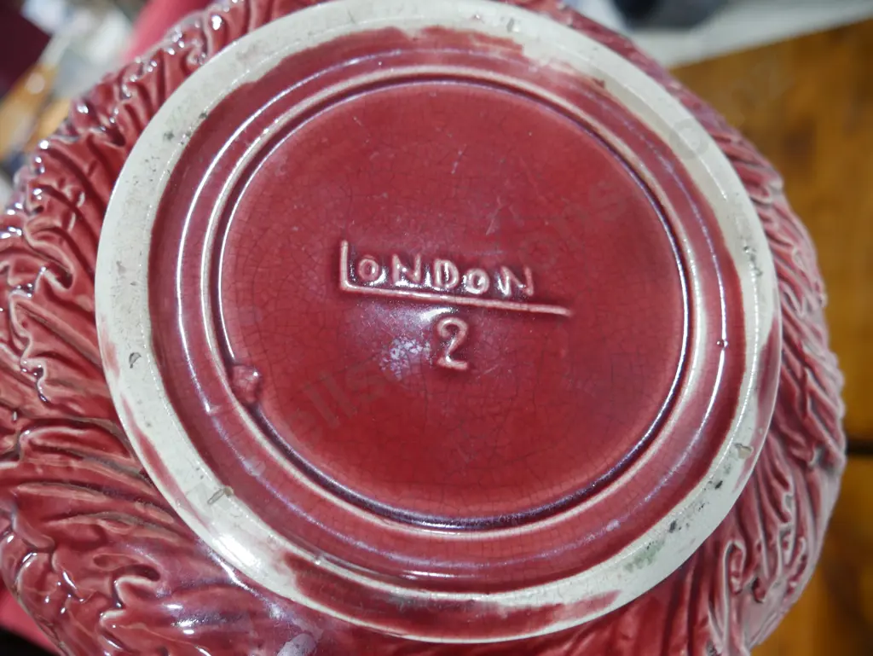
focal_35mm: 28
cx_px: 436
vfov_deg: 49.8
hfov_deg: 63.4
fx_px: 706
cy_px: 328
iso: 800
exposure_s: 1/60
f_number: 3.5
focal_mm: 14
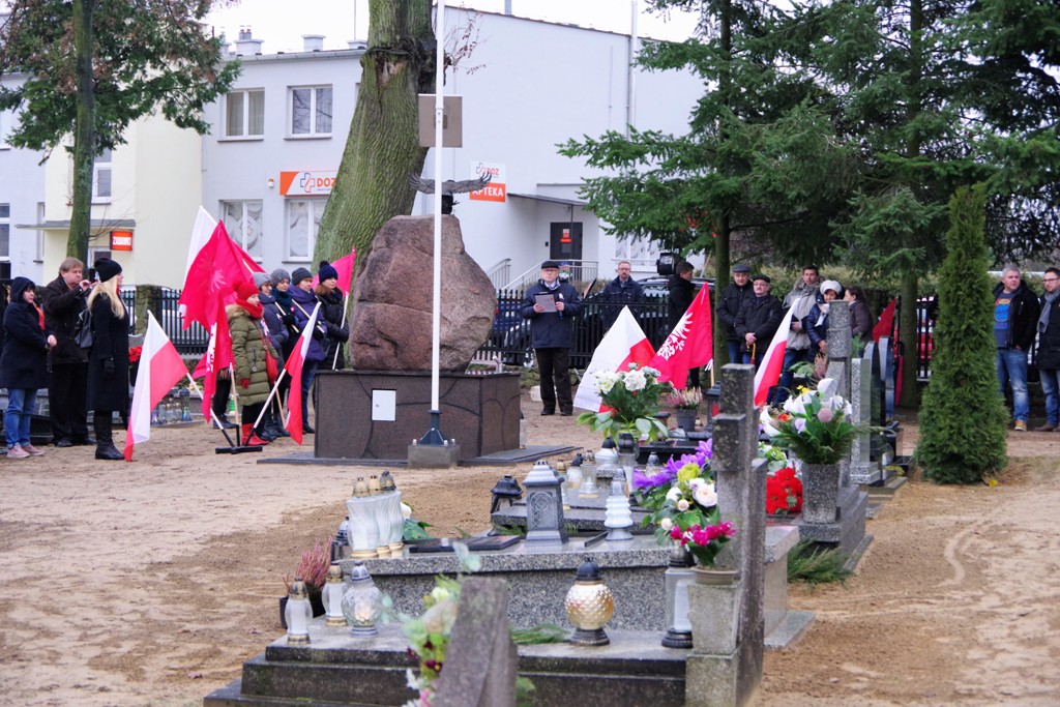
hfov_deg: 25.7
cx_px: 530
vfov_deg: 17.3
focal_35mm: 79
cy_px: 354
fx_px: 2326
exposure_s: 1/160
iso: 1600
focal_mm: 53
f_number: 5.6
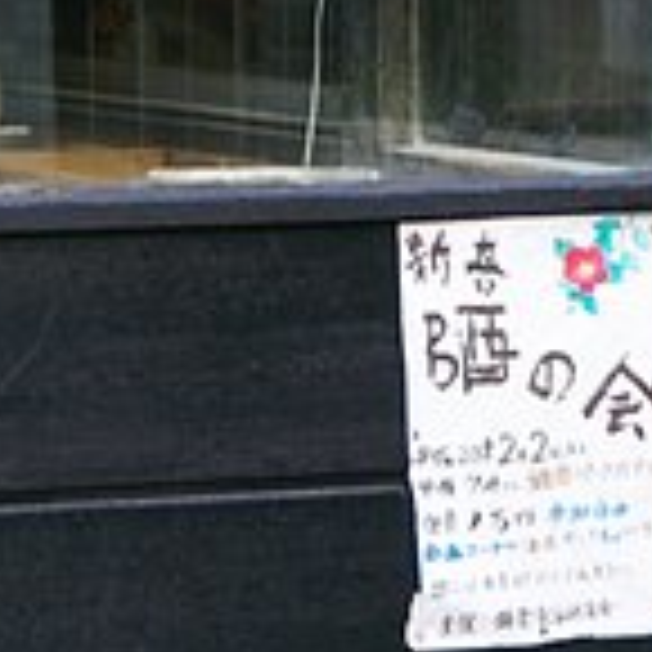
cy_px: -65
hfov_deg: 7.1
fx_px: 5274
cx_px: 216
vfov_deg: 7.0
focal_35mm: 248
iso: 200
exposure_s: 1/6
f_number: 11
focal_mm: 55
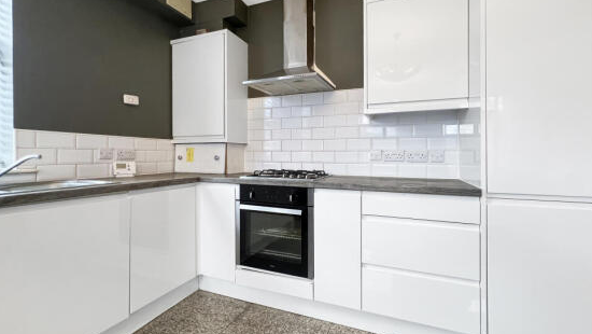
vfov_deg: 70.6
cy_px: 170
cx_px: 302
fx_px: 236
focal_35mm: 15
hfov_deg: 103.0
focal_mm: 1.57
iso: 125
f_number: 1.8
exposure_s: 1/100
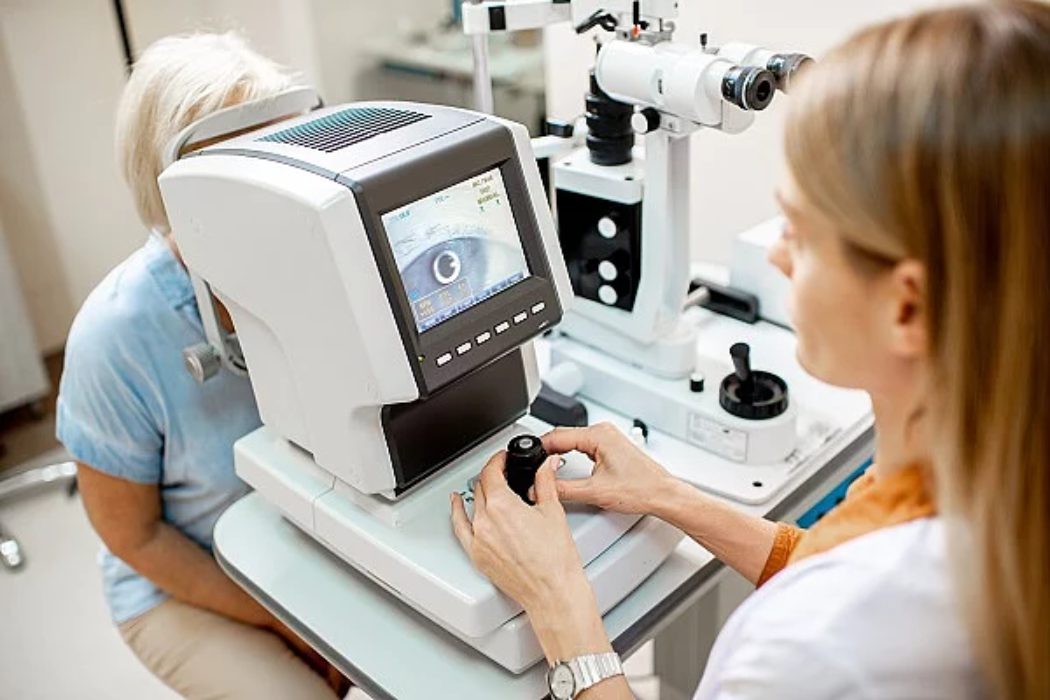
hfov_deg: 54.4
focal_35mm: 35
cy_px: 350
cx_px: 525
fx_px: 1021
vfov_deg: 37.9
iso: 400
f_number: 2.2
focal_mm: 35
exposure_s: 1/200
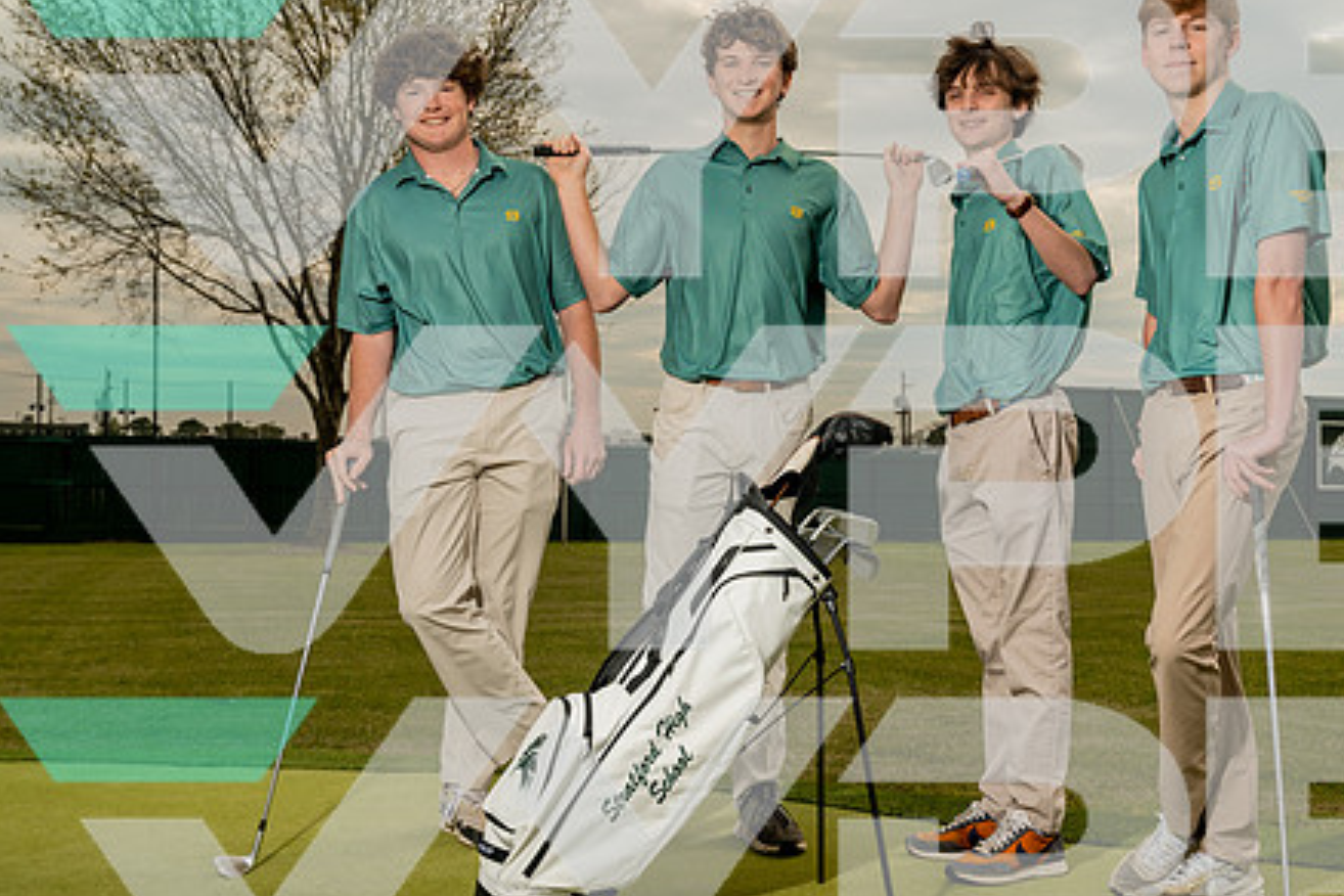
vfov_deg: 29.8
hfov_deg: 43.4
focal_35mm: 45
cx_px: 789
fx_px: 1680
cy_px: 489
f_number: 8
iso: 250
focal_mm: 34
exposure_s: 1/250
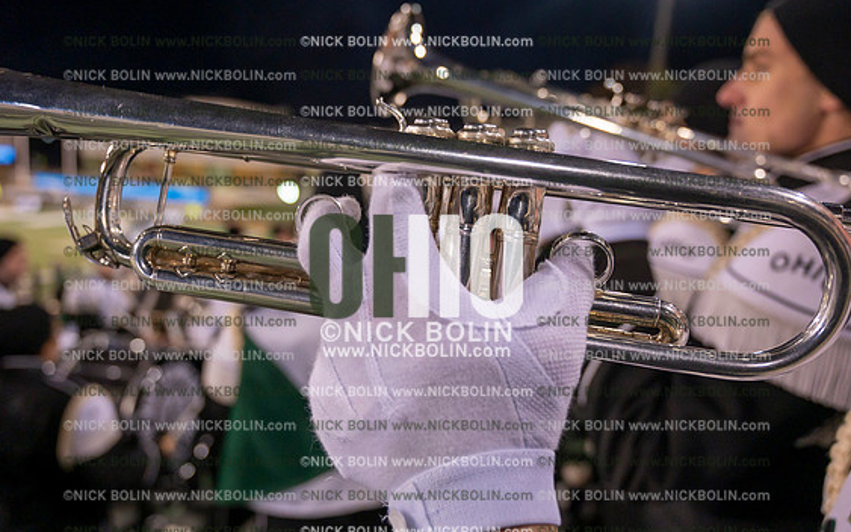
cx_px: 416
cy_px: 286
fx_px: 742
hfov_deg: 59.6
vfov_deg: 39.4
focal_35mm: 32
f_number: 4
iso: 3200
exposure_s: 1/640
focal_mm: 30.5
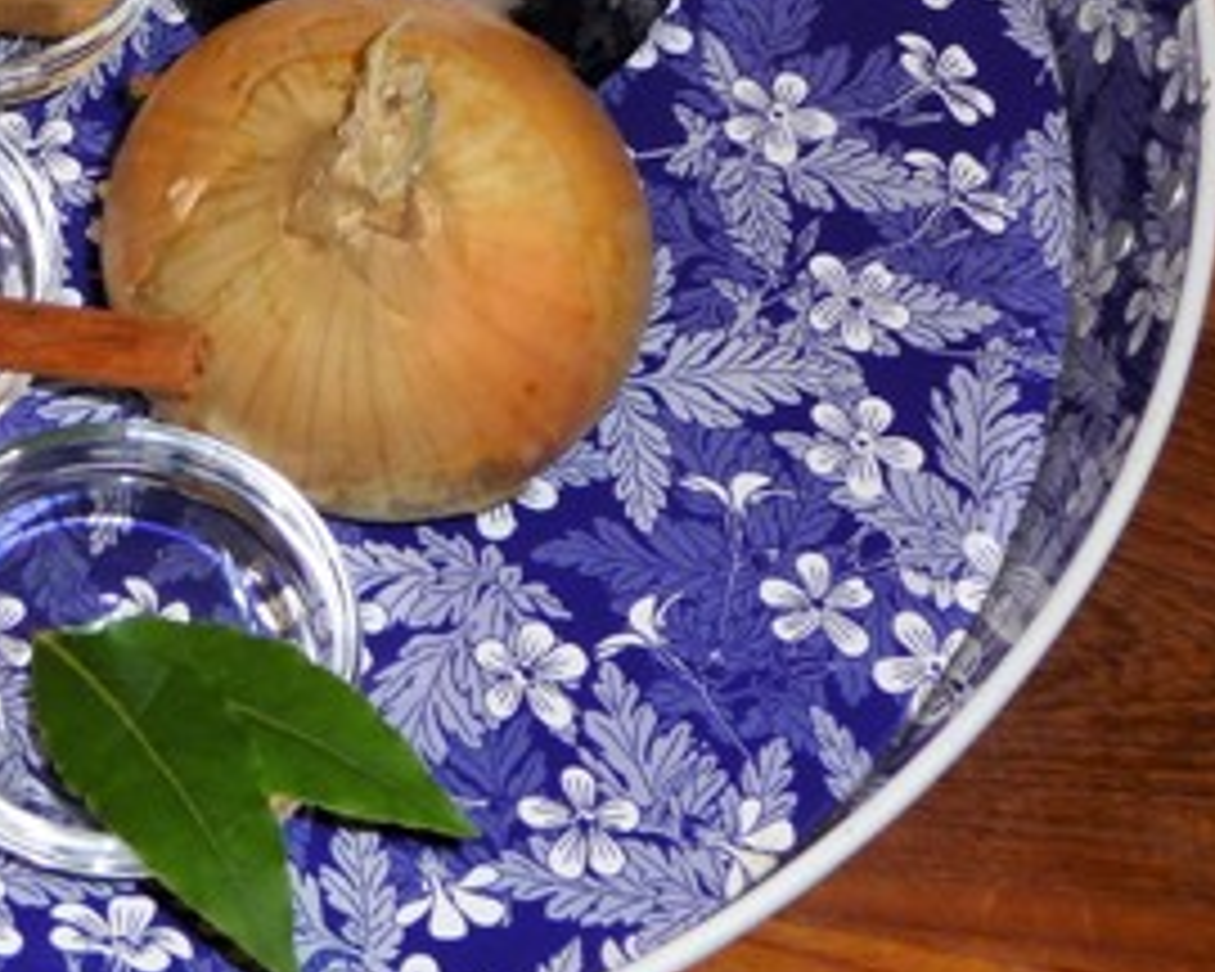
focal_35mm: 111
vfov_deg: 13.7
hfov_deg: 16.9
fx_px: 3991
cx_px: -32
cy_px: -9
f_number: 4.2
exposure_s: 1/30
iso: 100
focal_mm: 8
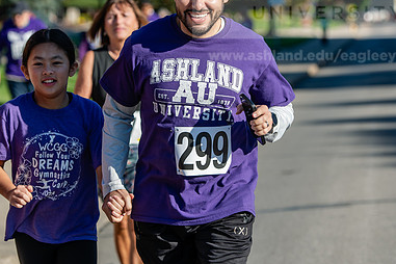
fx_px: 1760
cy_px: 77
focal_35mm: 160
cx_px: 161
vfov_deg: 8.6
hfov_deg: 12.8
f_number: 4
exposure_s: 1/500
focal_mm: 105
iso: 80
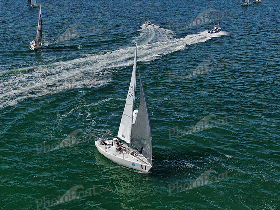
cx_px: 140
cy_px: 105
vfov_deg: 30.9
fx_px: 380
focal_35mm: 47
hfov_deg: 40.4
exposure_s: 1/1250
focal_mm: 8.42
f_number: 3.8
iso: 100
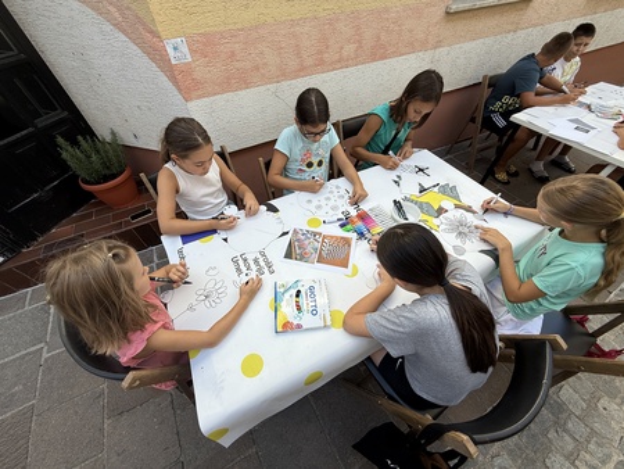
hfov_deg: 102.0
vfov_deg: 85.7
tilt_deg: -50.1
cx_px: 312
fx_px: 253
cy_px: 234
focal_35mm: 14
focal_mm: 2.22
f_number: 2.2
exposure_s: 1/651
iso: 50
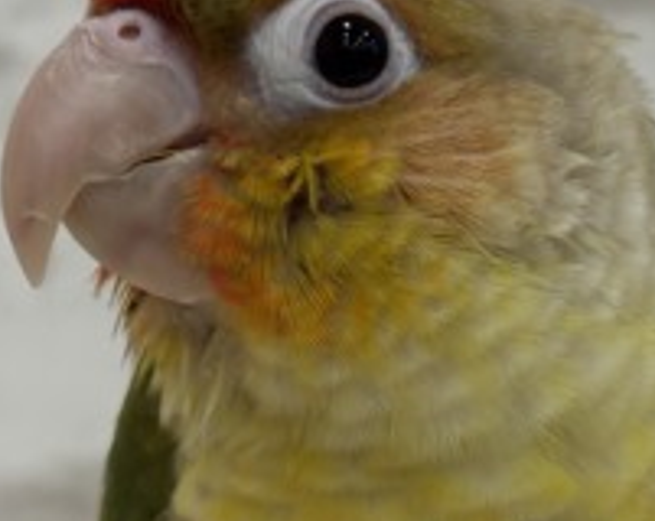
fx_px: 3134
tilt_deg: -1.1
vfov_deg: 9.5
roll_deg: +0.7
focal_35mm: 162
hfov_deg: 11.9
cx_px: 512
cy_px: 410
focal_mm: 5.96
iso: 80
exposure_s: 1/100
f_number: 1.6
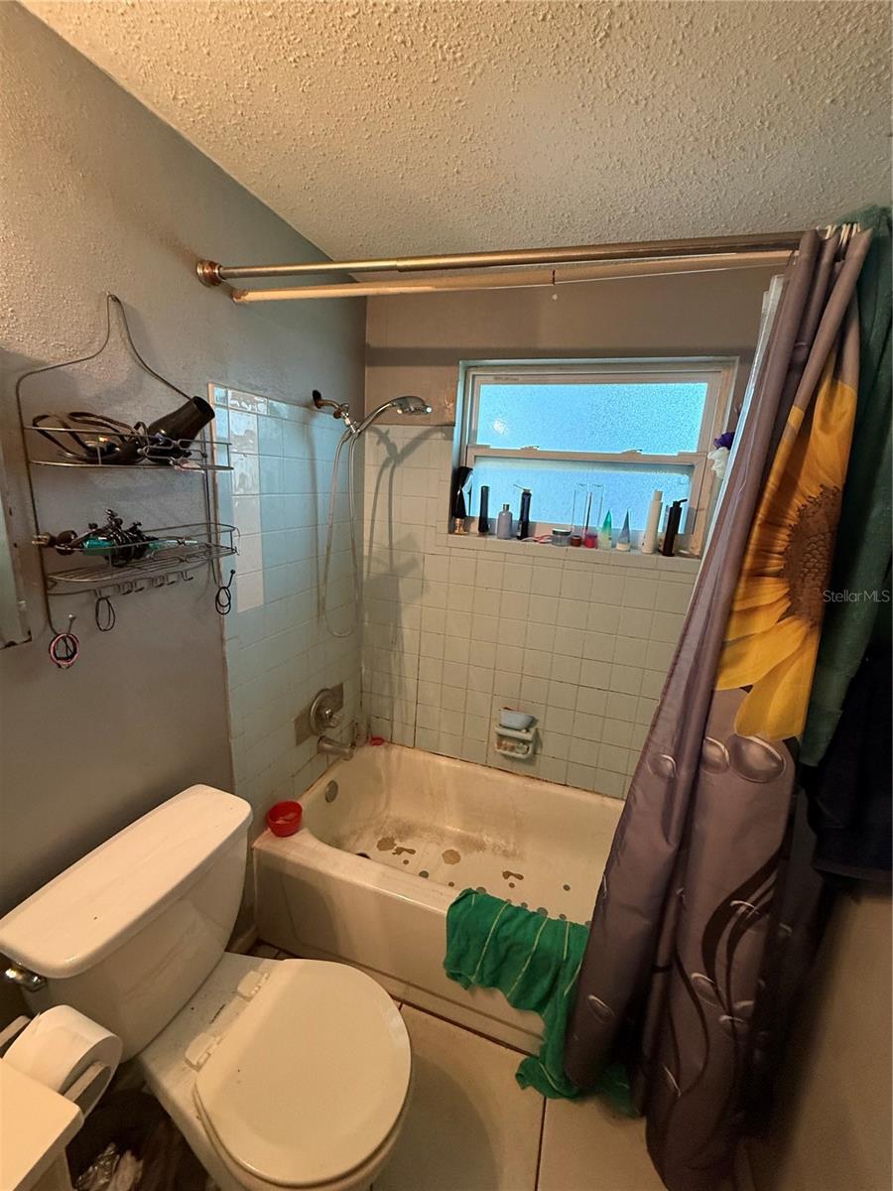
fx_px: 482
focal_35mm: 14
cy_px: 596
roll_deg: -3.8
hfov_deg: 85.7
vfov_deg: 102.1
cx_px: 446
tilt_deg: -13.6
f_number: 2.2
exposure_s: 1/60
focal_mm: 2.22
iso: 400
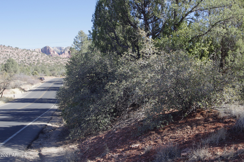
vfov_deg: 31.8
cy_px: 81
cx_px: 122
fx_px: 284
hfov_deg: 46.5
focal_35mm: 42
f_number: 6.3
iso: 640
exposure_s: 1/160
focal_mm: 28
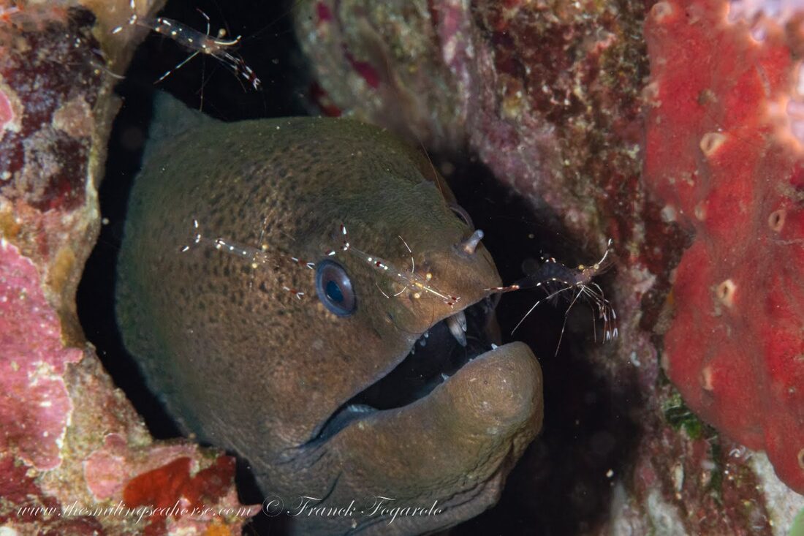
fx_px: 3517
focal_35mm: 158
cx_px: 402
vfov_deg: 8.7
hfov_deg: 13.0
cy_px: 268
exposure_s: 1/80
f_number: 25
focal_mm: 105
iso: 500
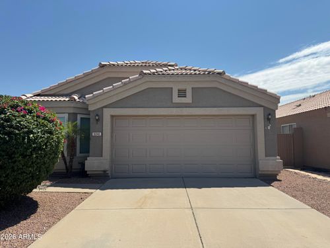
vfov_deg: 56.8
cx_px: 165
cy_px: 124
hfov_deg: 71.6
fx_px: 229
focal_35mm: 24
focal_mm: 6.76
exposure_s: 1/6410
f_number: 1.78
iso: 80
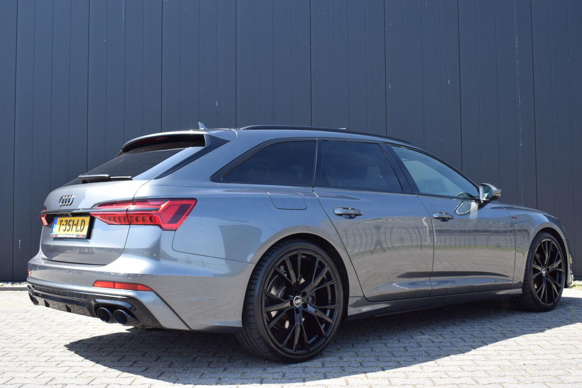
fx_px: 655
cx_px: 291
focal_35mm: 40
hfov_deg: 47.9
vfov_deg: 33.0
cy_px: 194
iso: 400
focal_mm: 27
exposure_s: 1/250
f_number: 8
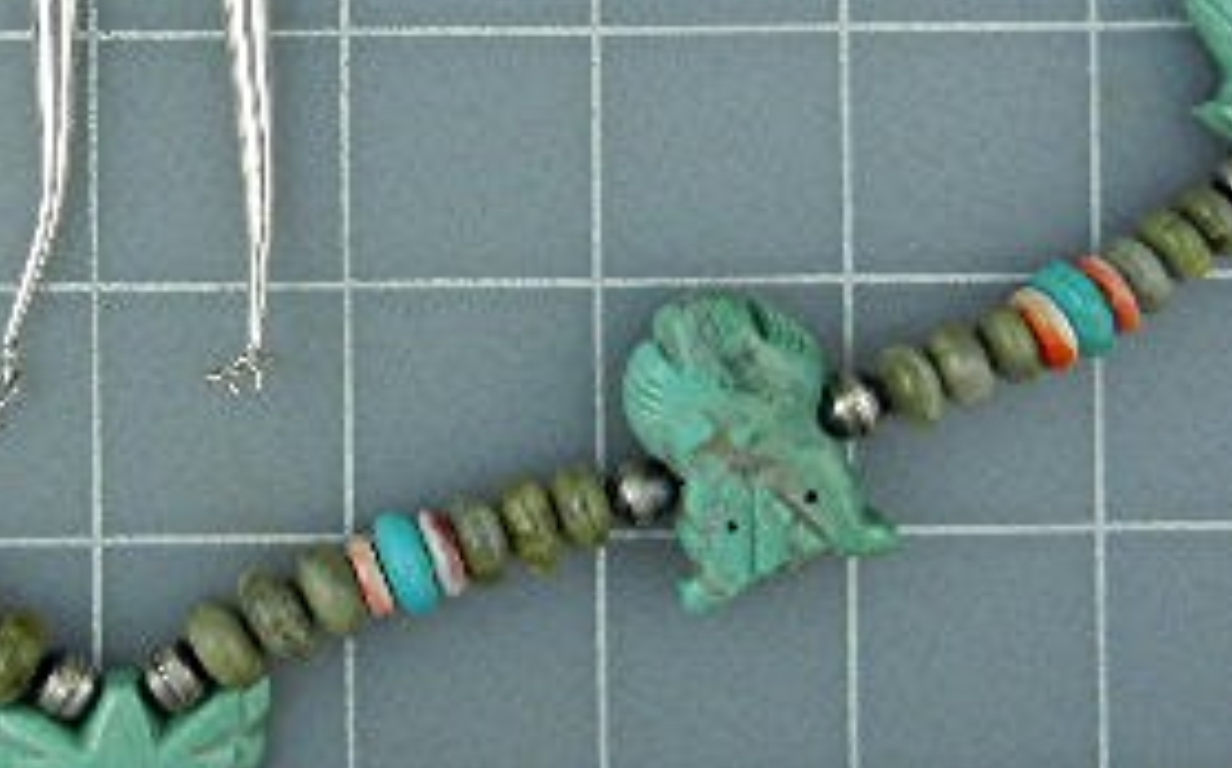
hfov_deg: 27.4
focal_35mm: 73
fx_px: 2450
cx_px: 168
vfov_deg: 17.5
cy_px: 66
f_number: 3.5
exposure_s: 1/24.7
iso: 400
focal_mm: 5.4
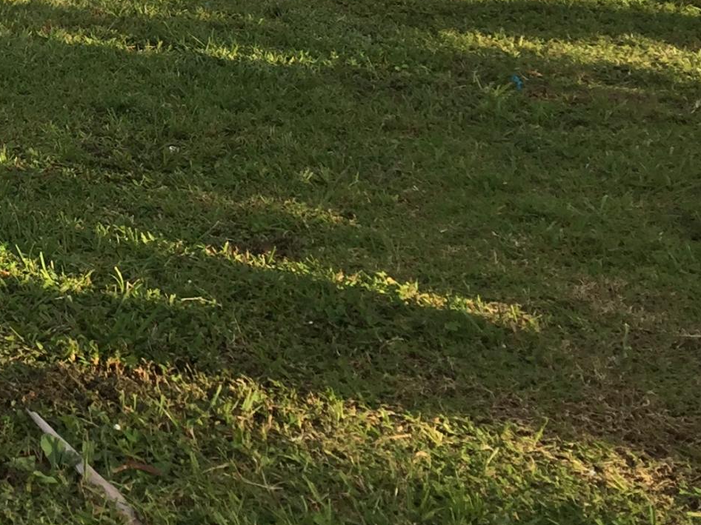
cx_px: -177
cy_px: -173
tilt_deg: -4.6
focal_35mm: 92
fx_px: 1863
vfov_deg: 15.2
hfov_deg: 19.8
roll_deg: +0.9
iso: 32
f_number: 2.2
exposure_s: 1/682
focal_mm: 4.15
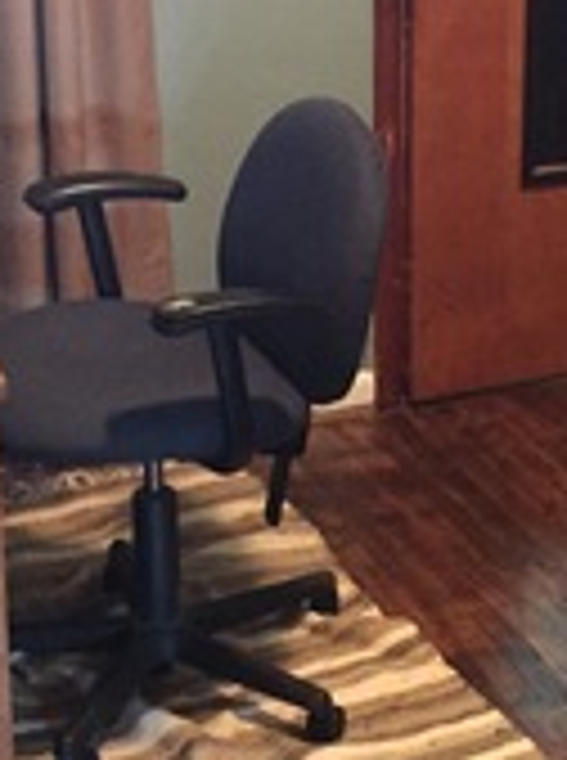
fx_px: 1885
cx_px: 376
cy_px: 252
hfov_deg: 17.1
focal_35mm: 86
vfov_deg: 22.7
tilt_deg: -17.3
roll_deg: -0.4
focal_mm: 4.15
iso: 400
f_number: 2.2
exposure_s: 1/15
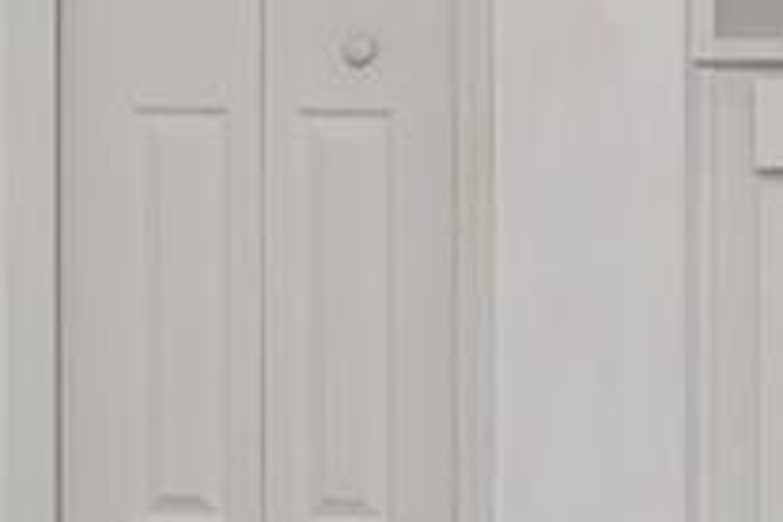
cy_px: -231
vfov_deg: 12.2
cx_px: 1381
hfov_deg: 16.2
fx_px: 2349
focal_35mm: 108
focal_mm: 14
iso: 320
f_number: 7.1
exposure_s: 1/5
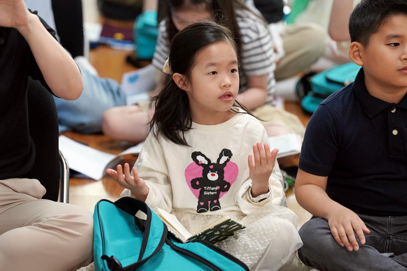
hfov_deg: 10.4
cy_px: 136
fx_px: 2227
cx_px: 204
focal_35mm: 197
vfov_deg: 7.0
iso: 2500
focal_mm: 197
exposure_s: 1/200
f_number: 4
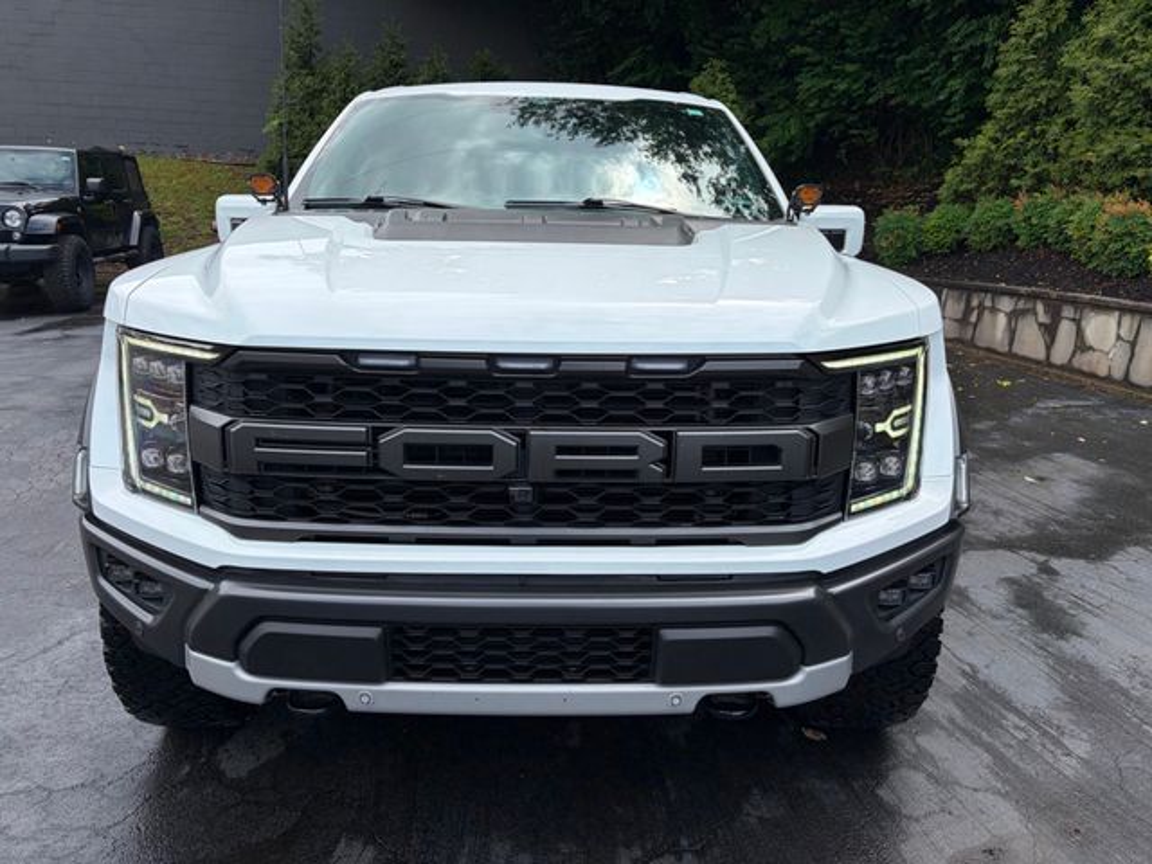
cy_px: 432
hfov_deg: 67.3
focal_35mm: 26
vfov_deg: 53.1
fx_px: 865
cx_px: 576
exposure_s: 1/2451
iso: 50
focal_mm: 5.96
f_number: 1.6
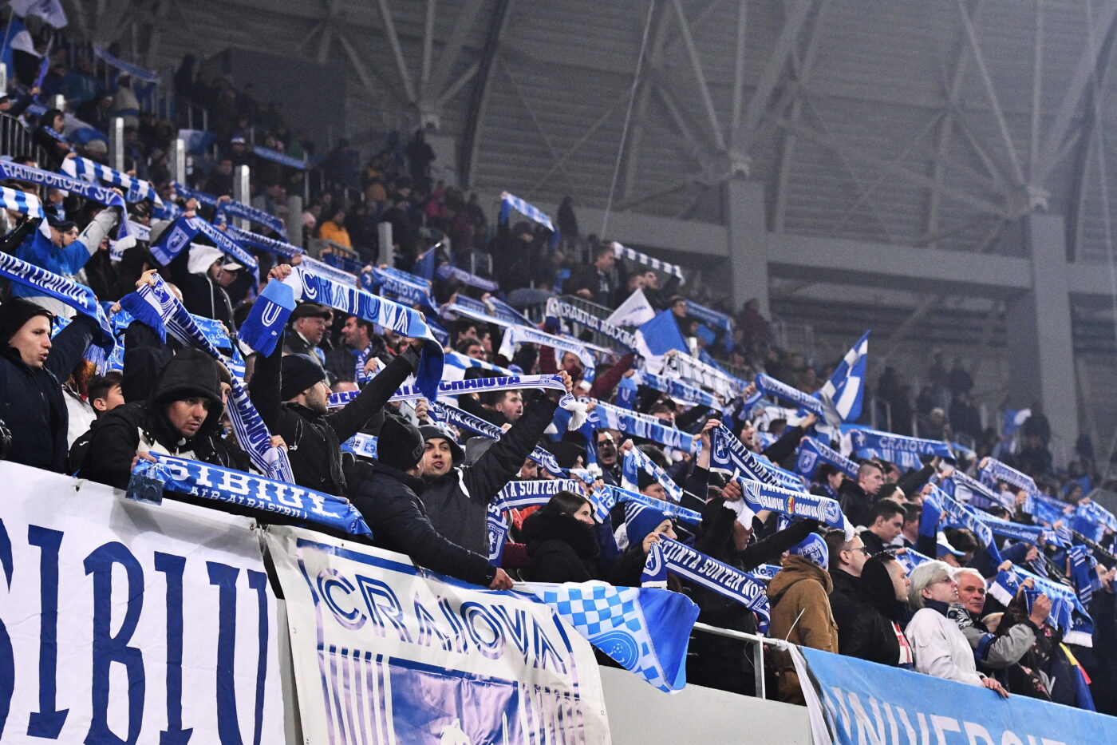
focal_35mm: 120
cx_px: 558
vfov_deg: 11.4
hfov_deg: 17.1
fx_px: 3723
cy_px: 372
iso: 2000
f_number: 3.5
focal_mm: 80
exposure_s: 1/1600
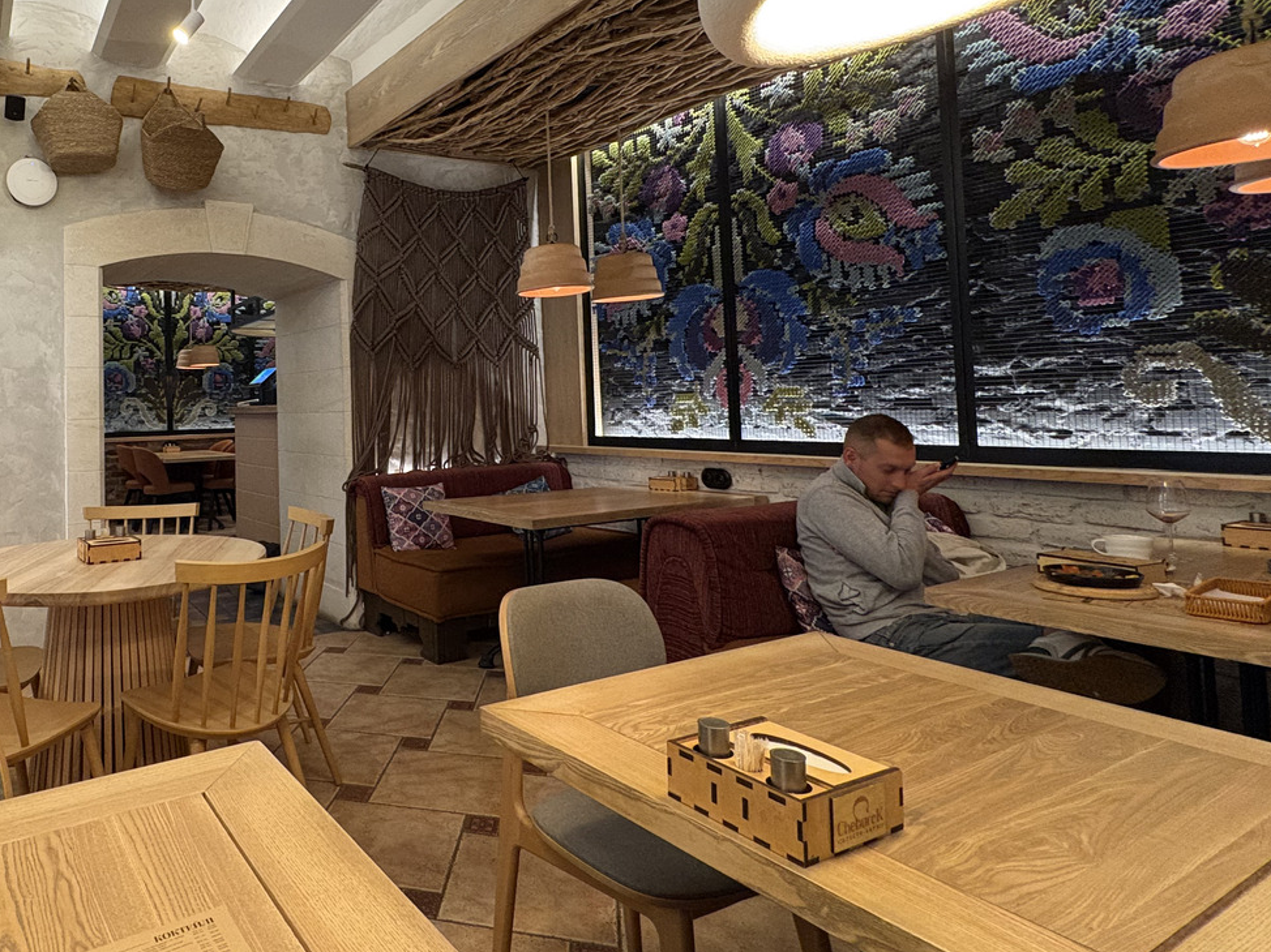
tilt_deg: +3.0
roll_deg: +1.7
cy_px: 364
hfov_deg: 69.7
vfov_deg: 58.2
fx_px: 844
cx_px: 341
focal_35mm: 23
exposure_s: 1/60
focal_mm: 2.22
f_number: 2.2
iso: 500
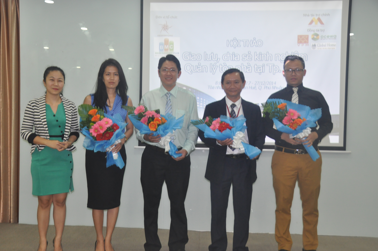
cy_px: 126
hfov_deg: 49.6
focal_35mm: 39
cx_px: 189
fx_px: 409
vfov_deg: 34.1
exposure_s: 1/60
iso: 800
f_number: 4
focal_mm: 26
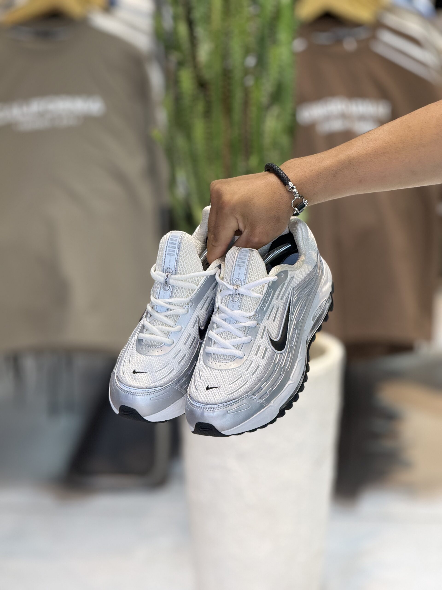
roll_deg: -1.1
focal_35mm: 120
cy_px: 295
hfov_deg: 12.3
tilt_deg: -12.3
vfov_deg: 16.4
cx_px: 221
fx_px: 2043
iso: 125
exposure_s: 1/100
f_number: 2.8
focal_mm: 15.66
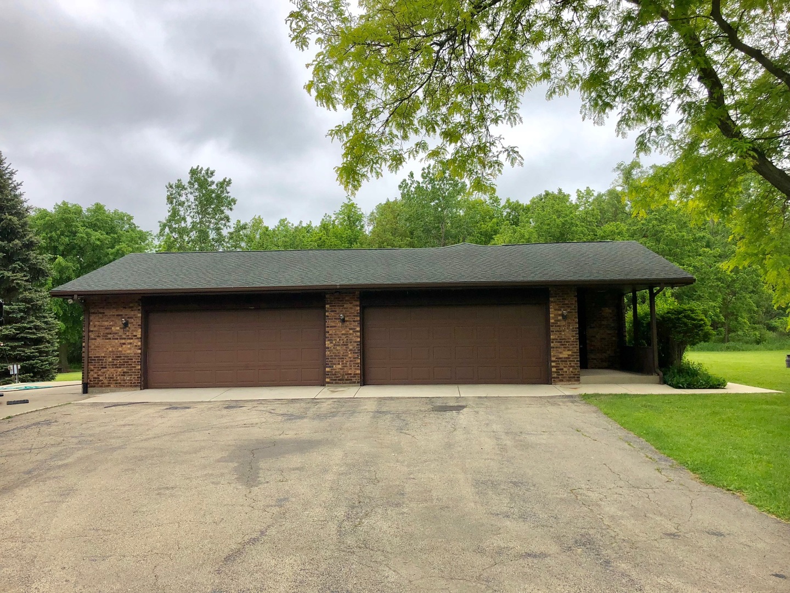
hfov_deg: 63.4
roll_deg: +1.2
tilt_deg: +2.5
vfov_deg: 49.7
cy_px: 296
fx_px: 639
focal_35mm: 28
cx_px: 395
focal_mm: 3.99
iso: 20
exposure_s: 1/1600
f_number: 1.8
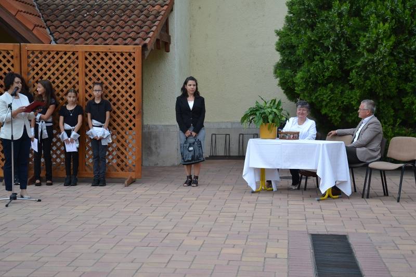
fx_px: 866
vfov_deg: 18.2
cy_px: 138
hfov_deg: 27.0
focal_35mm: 75
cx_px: 208
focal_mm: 50
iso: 200
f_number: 5.6
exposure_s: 1/125
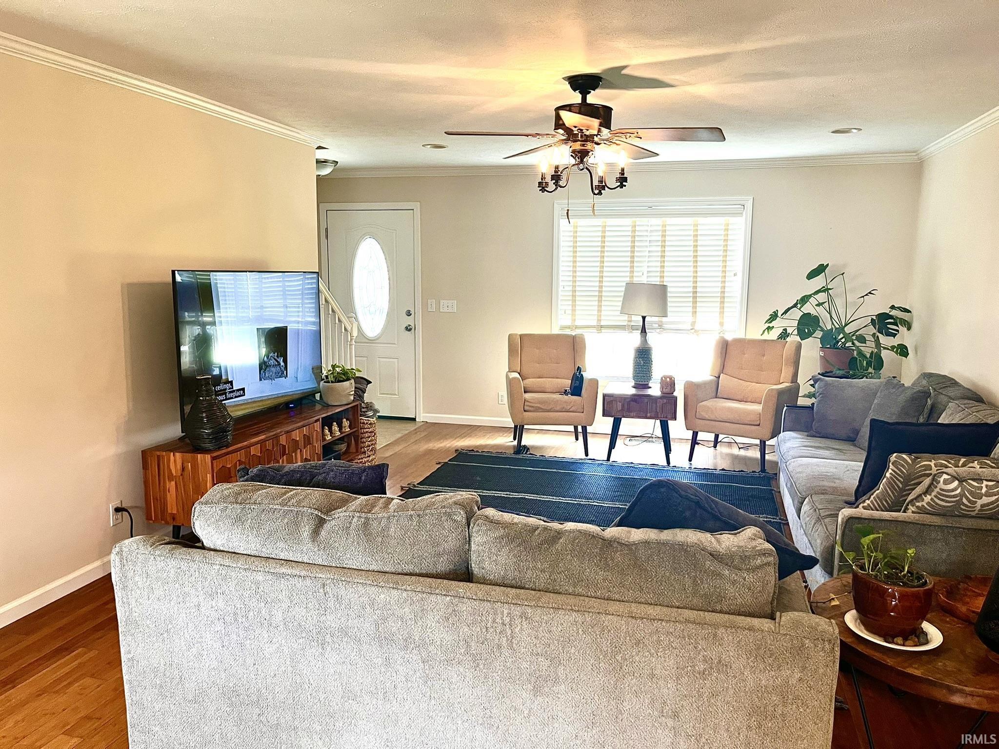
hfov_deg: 67.3
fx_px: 750
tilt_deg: -7.8
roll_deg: -0.4
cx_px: 500
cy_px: 374
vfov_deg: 53.1
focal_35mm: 26
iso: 125
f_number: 1.6
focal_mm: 5.1
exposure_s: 1/60
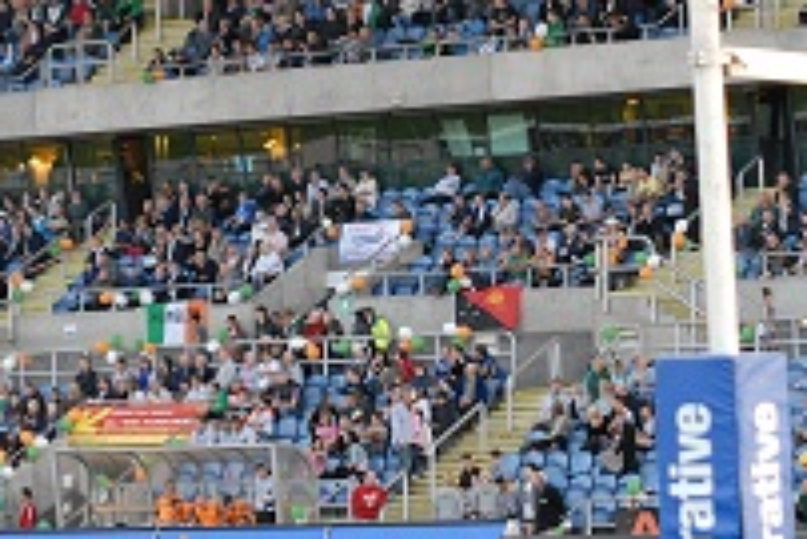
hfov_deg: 9.8
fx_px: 4711
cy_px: 180
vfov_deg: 6.6
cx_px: 332
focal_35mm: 210
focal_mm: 70
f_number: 3.2
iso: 720
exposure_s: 1/160
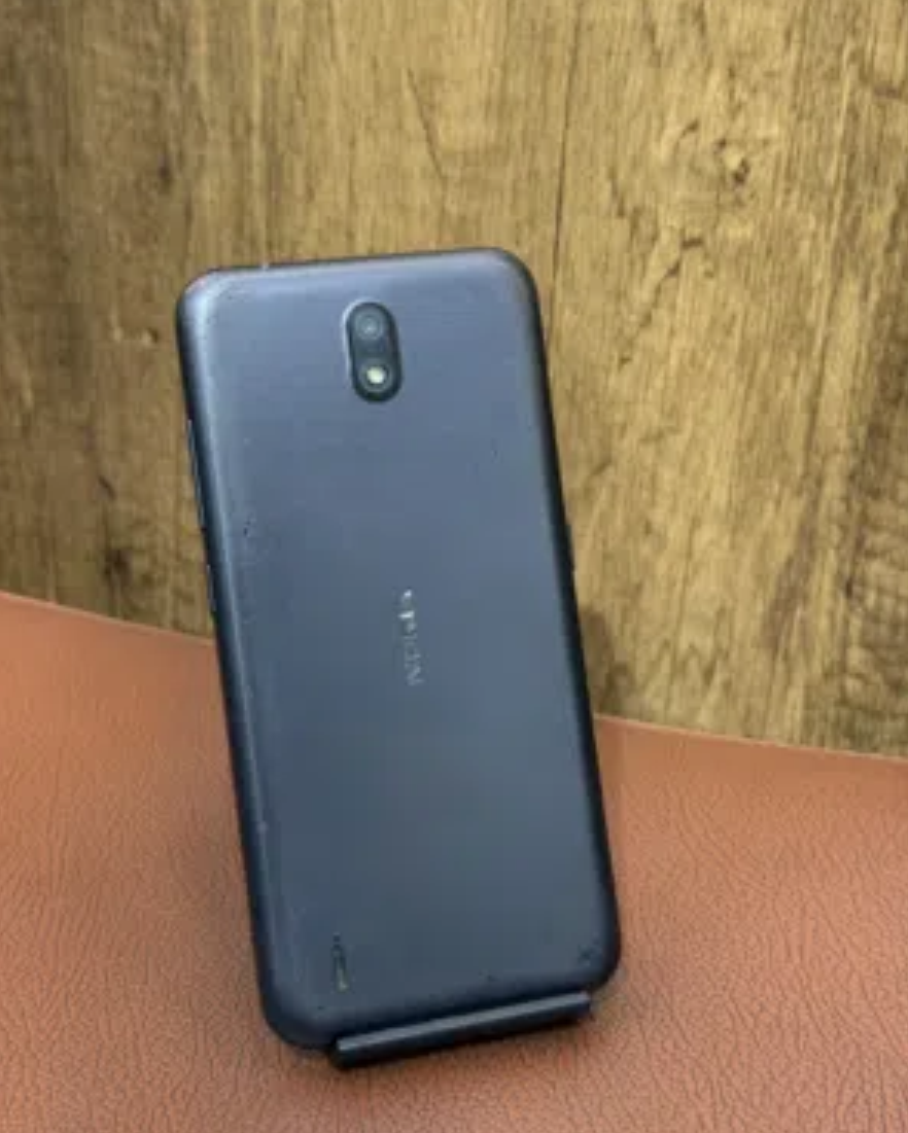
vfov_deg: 36.6
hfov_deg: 29.7
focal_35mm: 51
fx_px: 1712
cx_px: 448
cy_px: 550
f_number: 1.78
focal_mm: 6.76
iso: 100
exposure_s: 1/50
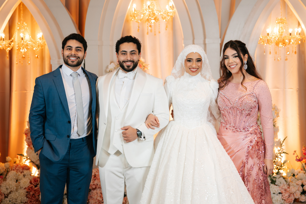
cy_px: 101
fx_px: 592
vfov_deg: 19.5
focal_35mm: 70
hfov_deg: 29.0
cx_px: 154
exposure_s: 1/200
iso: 400
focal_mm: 69
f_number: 2.8
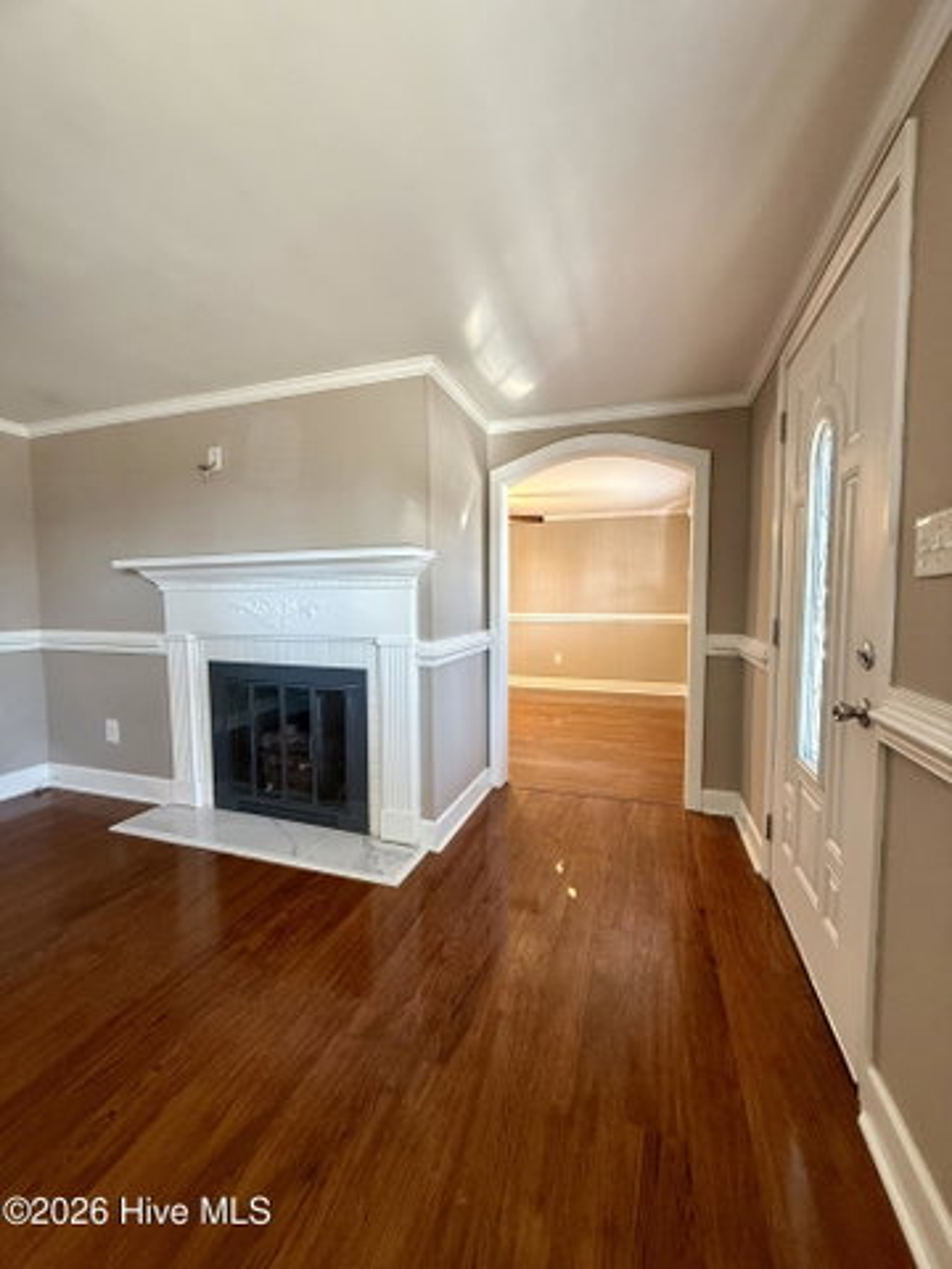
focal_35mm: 14
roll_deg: -0.7
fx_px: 513
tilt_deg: -3.6
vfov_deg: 102.1
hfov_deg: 85.7
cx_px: 476
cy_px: 634
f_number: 2.2
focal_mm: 2.22
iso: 250
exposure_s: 1/60
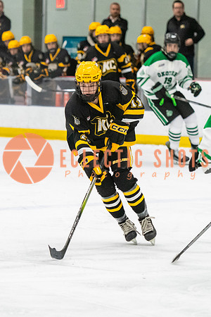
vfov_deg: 7.5
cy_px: 166
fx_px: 2413
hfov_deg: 5.0
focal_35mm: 274
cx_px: 86
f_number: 2.8
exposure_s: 1/800
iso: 4000
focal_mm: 110
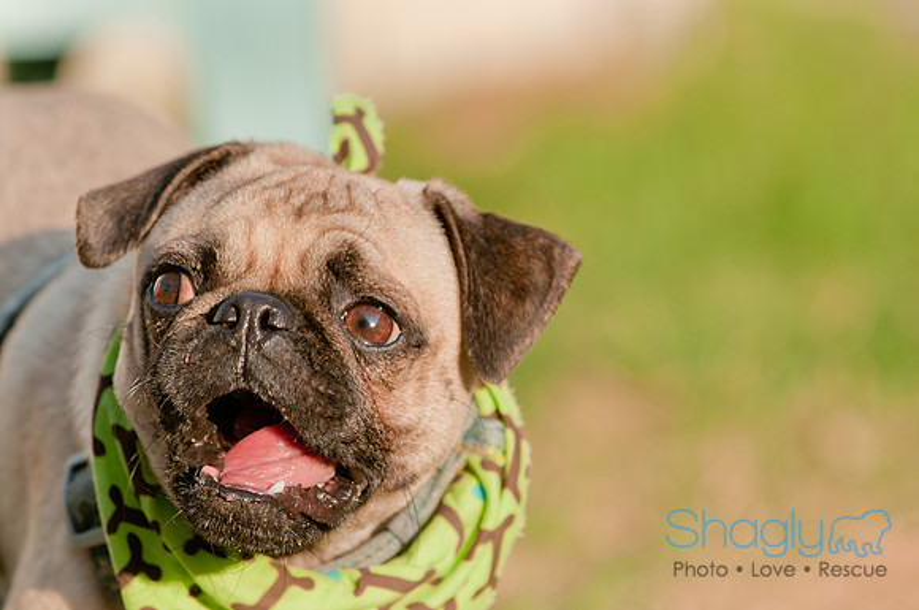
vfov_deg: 4.6
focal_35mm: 300
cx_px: 460
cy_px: 305
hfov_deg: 6.9
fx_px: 7648
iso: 250
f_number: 5
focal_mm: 200
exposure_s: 1/500
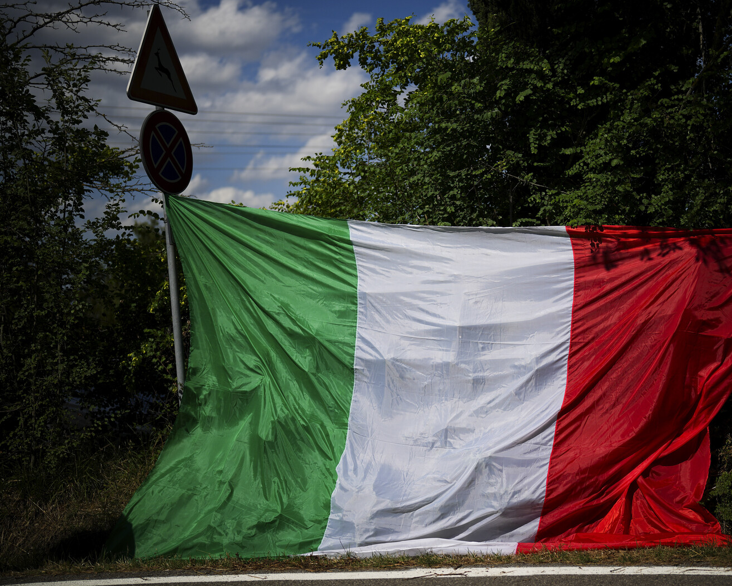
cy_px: 290
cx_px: 432
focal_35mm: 57
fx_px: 1235
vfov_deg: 26.7
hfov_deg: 32.9
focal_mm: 50
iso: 100
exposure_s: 1/20000
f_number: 1.4
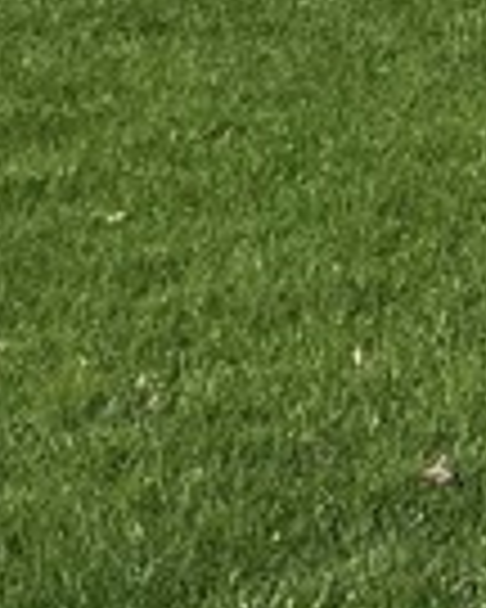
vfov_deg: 9.5
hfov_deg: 7.3
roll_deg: +0.3
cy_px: -522
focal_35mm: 193
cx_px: 1336
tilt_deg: +2.0
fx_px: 3470
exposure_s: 1/5291
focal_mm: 4.2
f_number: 1.6
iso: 32
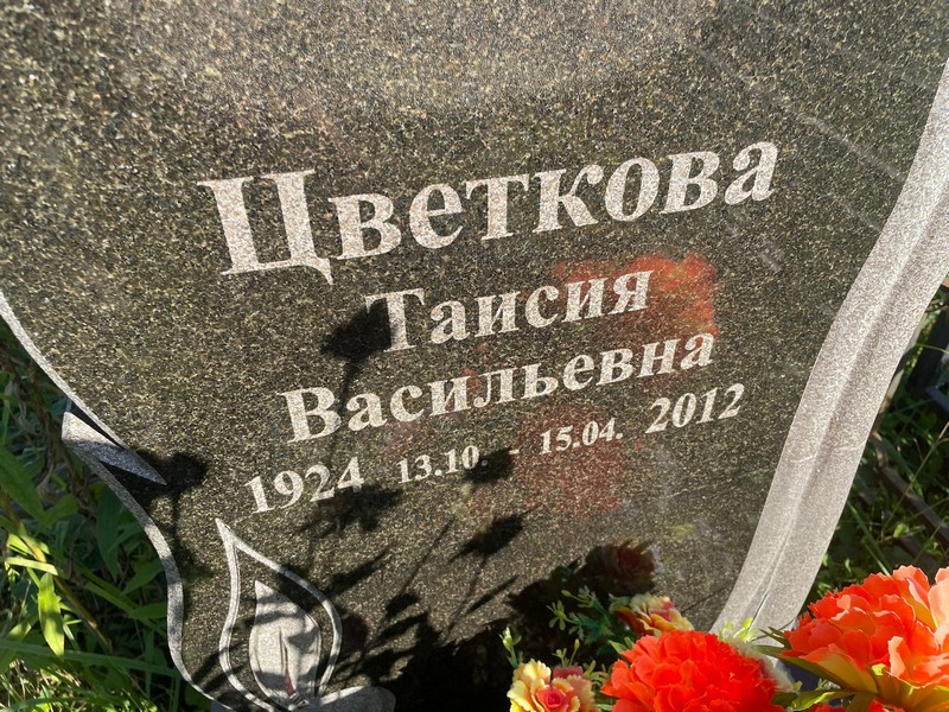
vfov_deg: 53.1
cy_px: 356
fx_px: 713
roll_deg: +0.4
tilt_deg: -33.4
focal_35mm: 26
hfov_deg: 67.3
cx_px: 474
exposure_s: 1/1233
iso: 32
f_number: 1.6
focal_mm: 4.2
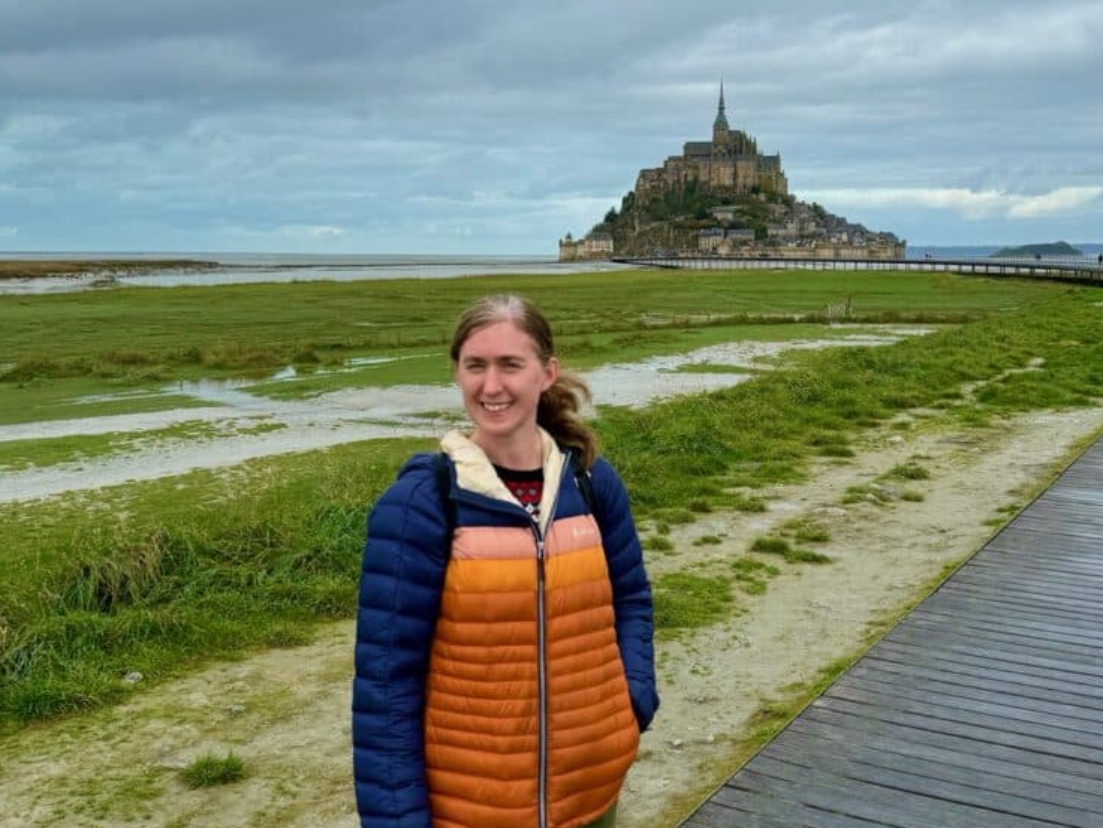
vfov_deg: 54.9
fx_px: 797
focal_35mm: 25
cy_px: 418
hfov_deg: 69.4
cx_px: 569
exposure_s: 1/1522
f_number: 1.78
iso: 80
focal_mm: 6.76
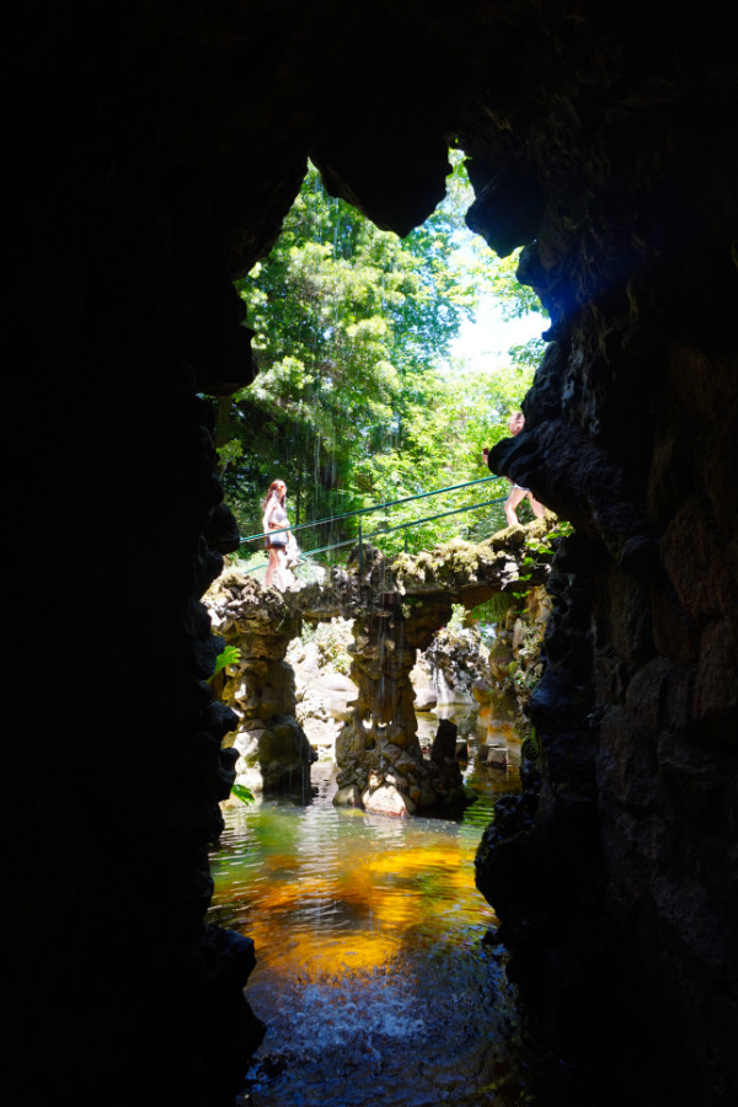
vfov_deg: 73.7
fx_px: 738
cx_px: 369
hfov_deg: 53.1
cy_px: 554
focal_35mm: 24
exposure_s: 1/60
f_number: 5
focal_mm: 16
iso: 100
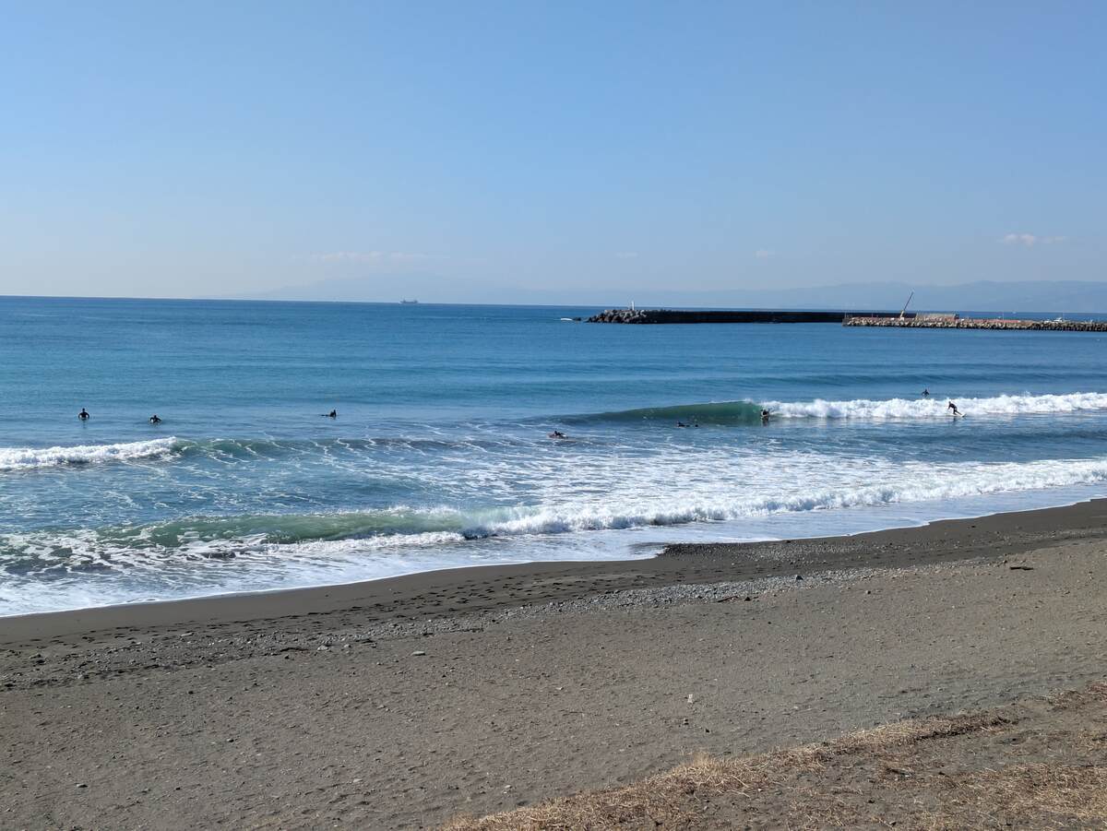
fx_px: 1632
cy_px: 416
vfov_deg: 28.6
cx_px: 554
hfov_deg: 37.5
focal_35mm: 51
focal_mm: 5.43
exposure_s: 1/2564
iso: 41
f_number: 1.89
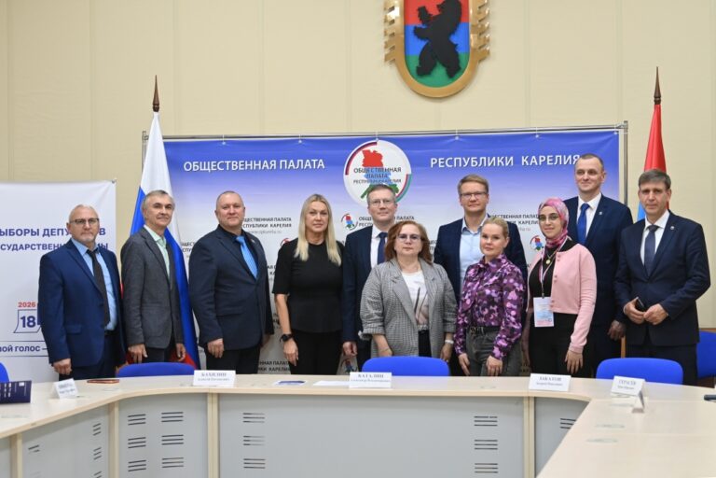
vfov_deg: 16.7
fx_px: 1631
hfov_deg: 24.8
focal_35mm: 82
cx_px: 358
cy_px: 239
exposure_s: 1/320
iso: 2000
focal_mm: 82
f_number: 3.5
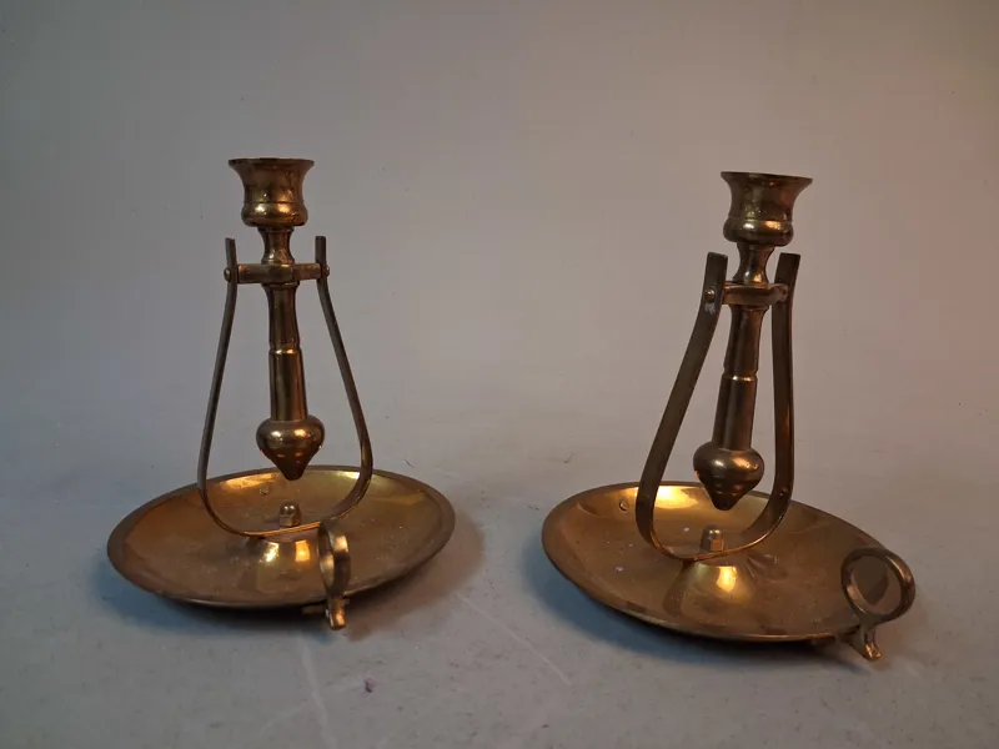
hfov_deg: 65.3
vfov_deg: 51.4
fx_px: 779
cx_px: 500
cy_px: 374
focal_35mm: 27
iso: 250
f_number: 1.8
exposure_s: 1/50
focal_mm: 4
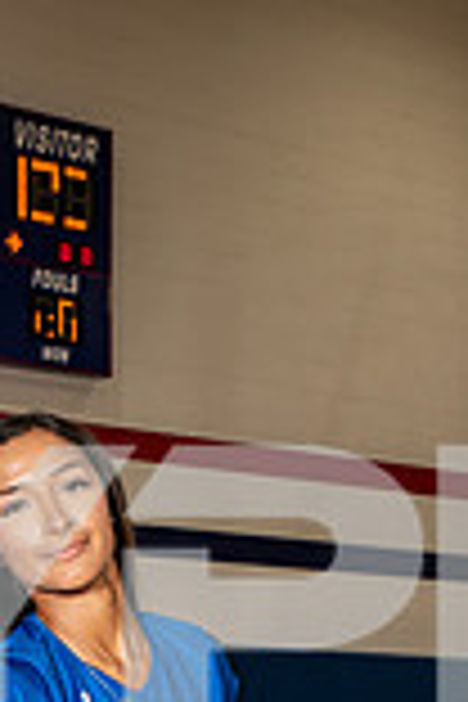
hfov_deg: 13.1
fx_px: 2028
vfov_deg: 18.3
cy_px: 904
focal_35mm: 104
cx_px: 81
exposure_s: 1/250
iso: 320
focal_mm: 36
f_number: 6.3
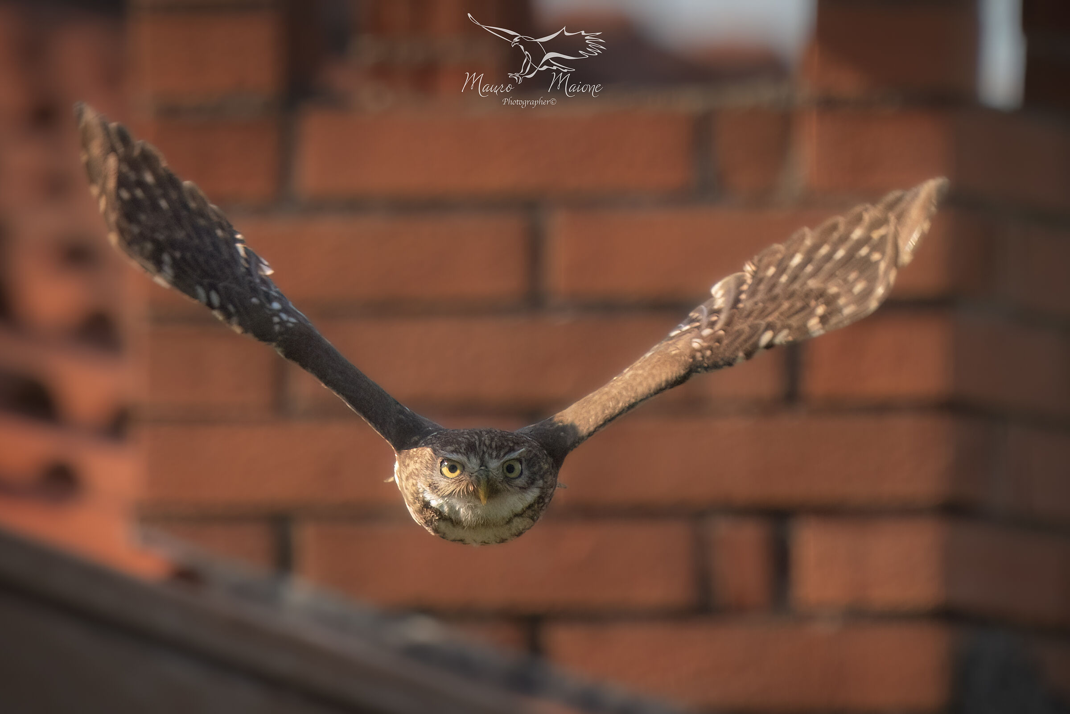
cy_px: 357
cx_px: 535
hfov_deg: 2.5
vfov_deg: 1.6
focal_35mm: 840
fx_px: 24970
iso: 2000
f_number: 9
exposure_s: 1/2500
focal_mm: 840
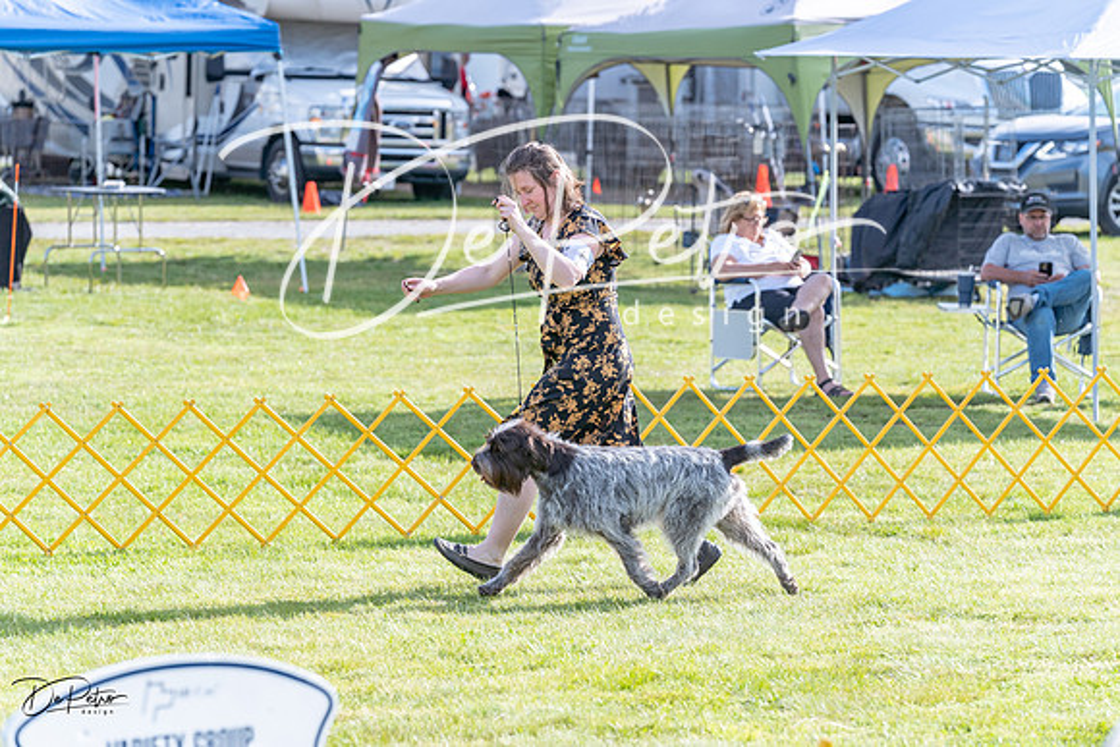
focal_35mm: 168
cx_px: 560
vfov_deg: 8.2
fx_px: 5228
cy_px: 374
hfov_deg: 12.2
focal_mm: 168
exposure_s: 1/1250
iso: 500
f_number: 5.6
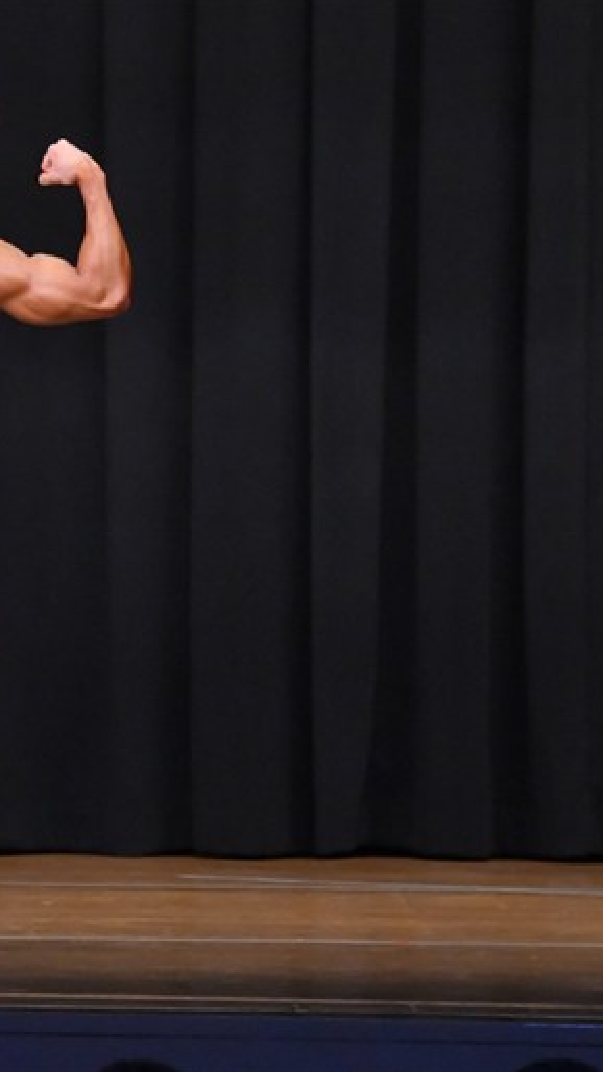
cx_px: -151
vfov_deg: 6.8
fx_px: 9071
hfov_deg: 3.8
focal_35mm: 319
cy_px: 536
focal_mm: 135
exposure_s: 1/400
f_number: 5.6
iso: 8000
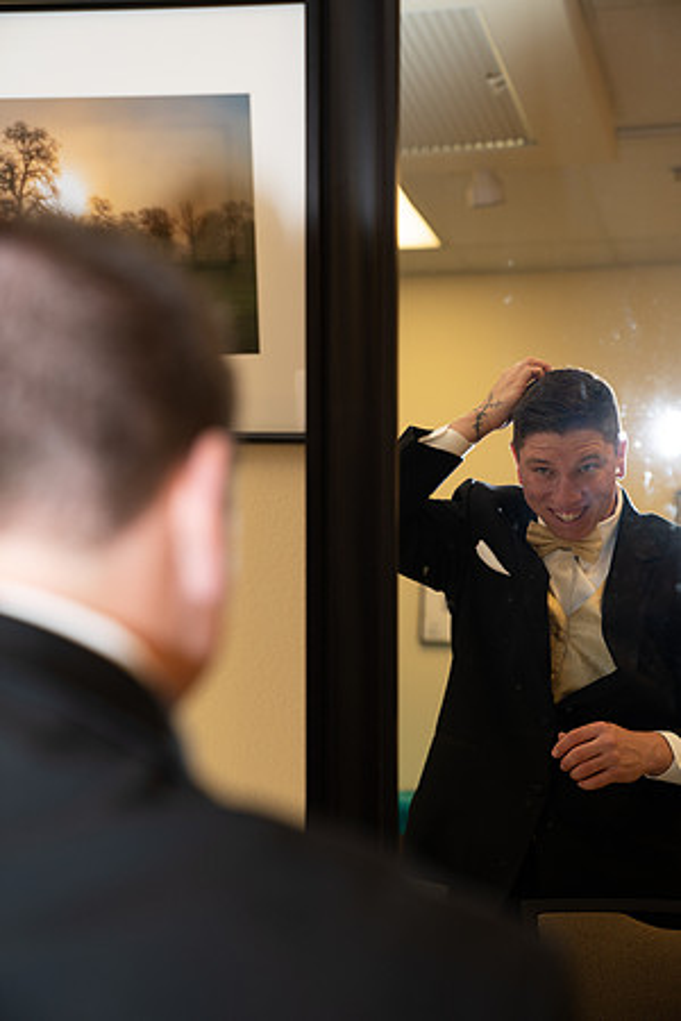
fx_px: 1844
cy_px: 510
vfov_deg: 31.0
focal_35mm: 65
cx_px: 340
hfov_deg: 20.9
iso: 500
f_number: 3.2
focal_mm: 65
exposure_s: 1/200
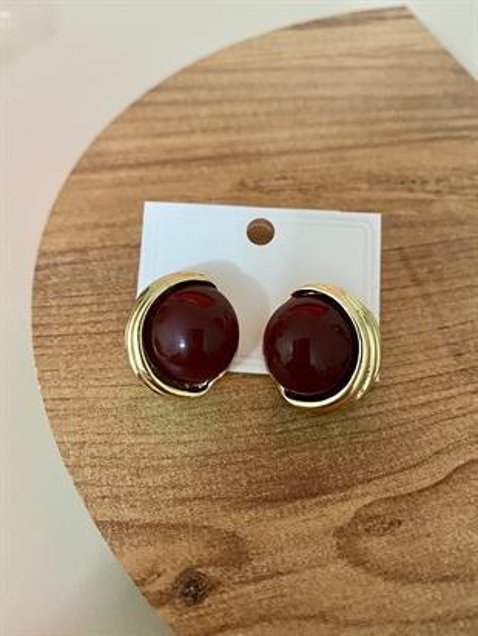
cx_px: 239
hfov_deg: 54.9
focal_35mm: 25
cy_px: 318
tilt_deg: -51.9
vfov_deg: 69.4
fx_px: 460
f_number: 1.8
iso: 500
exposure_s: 1/25
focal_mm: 4.25
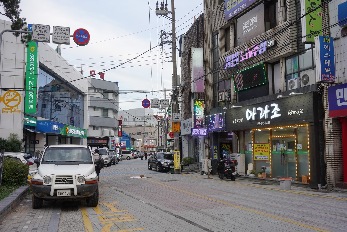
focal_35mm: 35
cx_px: 174
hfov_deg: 54.4
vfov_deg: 37.9
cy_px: 116
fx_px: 337
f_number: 9
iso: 400
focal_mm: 35
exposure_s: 1/100
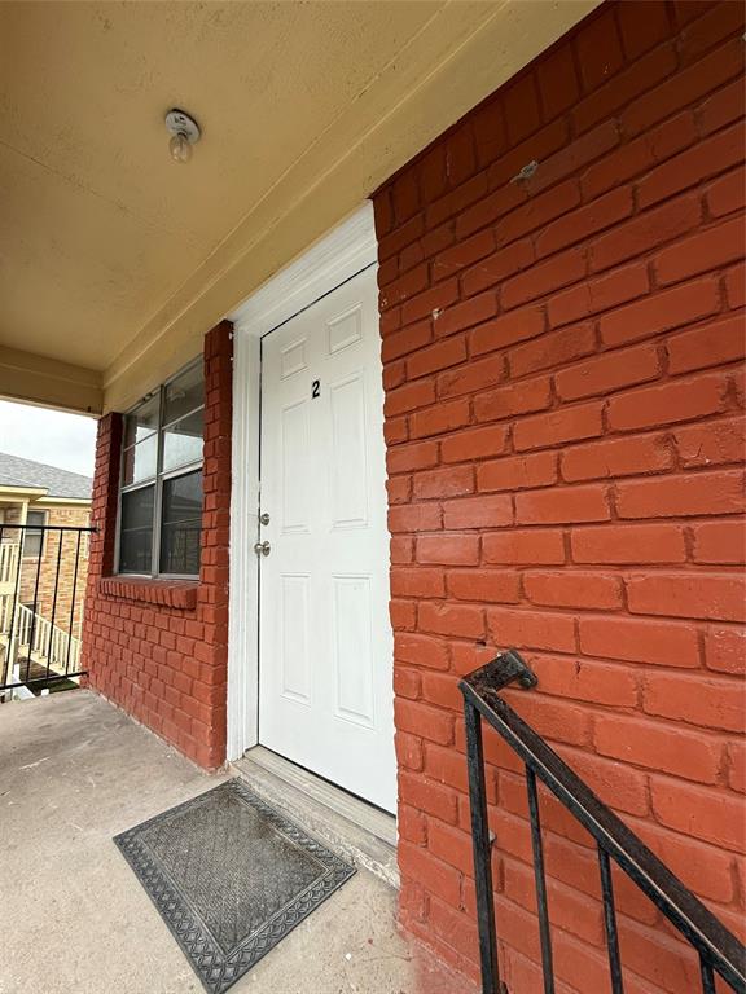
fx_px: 402
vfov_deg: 102.1
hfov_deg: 85.7
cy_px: 497
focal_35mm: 14
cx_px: 373
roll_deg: +2.2
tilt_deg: +7.0
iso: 50
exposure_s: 1/726
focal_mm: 2.22
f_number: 2.2
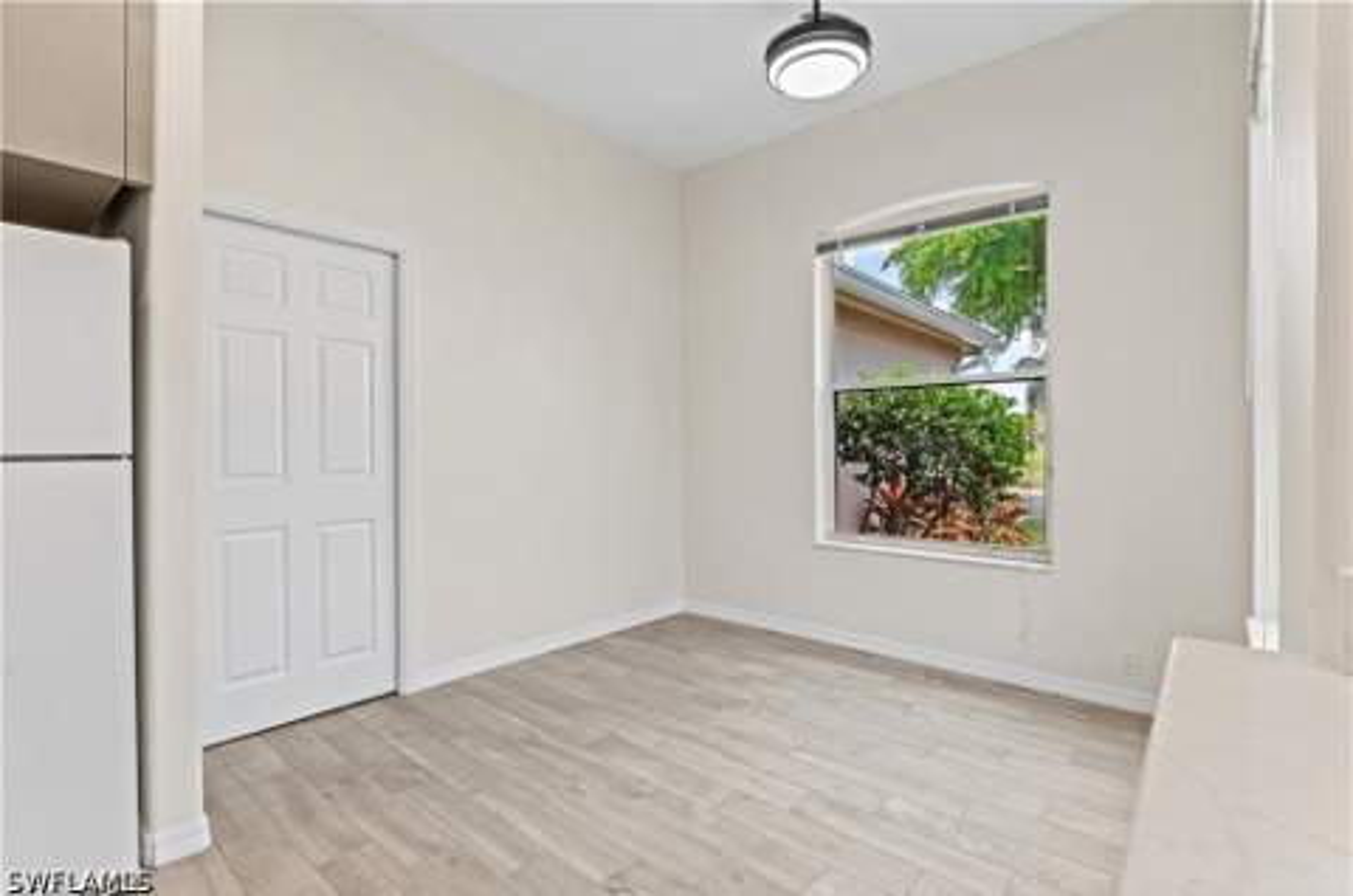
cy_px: 448
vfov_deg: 73.5
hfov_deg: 96.8
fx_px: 600
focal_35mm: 16
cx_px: 676
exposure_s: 1/6
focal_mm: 16
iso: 320
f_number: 10
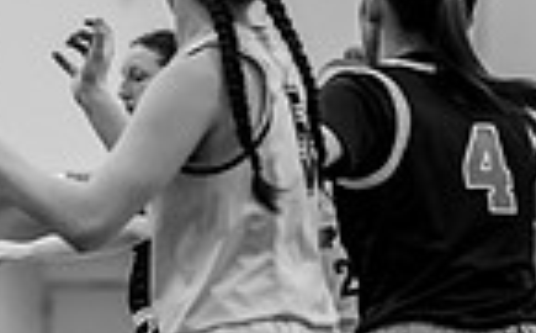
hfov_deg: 5.2
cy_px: 187
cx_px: -318
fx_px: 5832
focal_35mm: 400
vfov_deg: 3.3
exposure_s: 1/640
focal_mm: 96
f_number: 2.8
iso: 1600
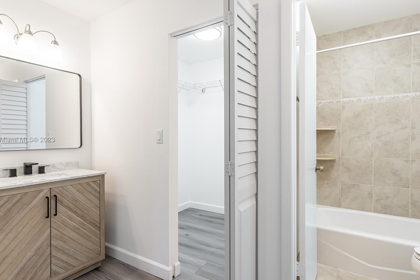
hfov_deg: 86.9
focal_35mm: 19
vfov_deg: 64.6
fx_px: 222
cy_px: 140
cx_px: 204
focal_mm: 16
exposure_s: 1/20
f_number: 8
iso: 200
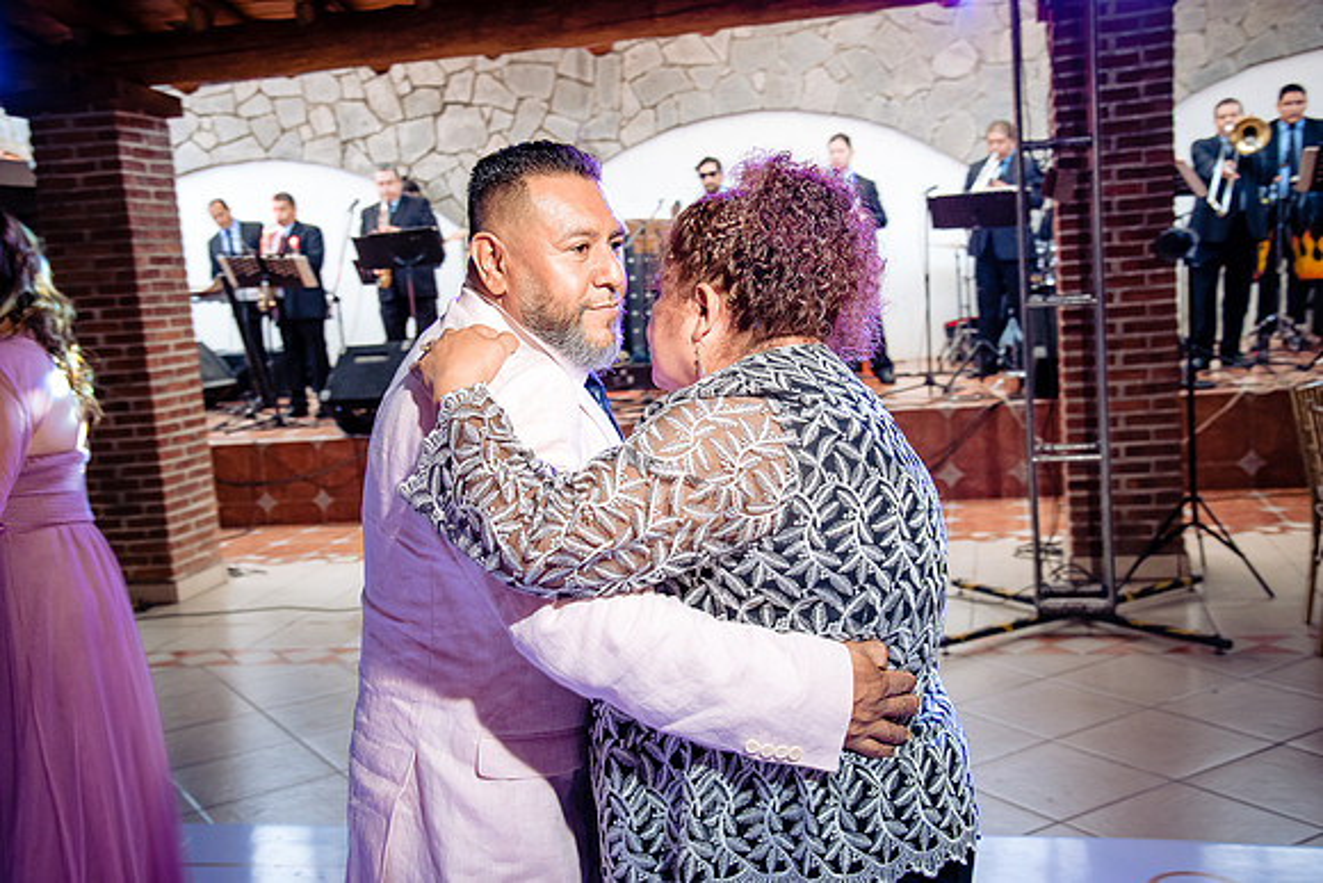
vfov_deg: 35.1
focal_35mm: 38
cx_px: 662
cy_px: 442
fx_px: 1397
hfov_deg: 50.7
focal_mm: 38
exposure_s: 1/60
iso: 2000
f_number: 7.1
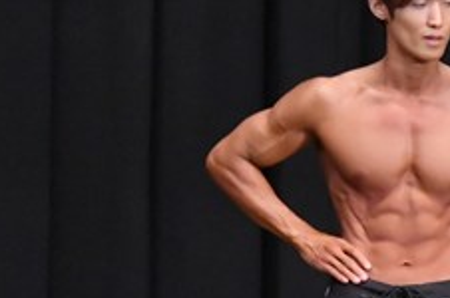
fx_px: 8663
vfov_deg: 2.0
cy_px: 318
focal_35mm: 694
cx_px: 714
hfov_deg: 3.0
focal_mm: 135
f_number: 5.6
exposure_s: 1/400
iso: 8000
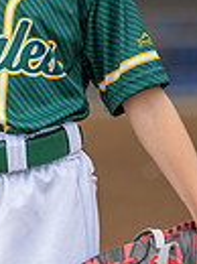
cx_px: 9
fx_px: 2063
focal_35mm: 271
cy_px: -28
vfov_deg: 7.3
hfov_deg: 5.5
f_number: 1.2
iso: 200
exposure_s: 1/3200
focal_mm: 50
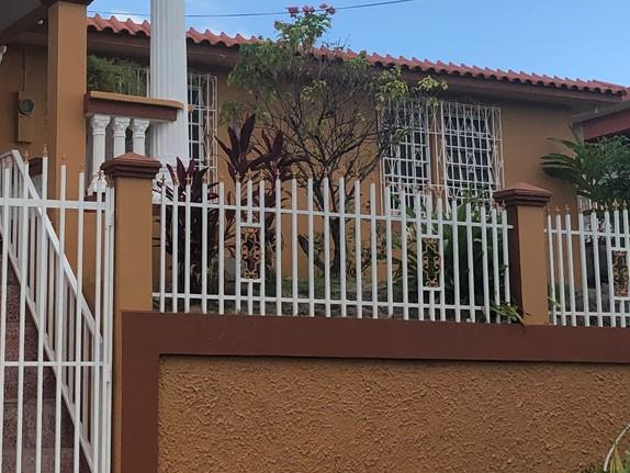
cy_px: 92
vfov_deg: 18.7
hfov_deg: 24.7
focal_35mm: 78
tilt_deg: +13.2
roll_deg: +0.6
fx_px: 1420
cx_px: 158
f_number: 1.8
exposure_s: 1/1143
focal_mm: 3.99
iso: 20
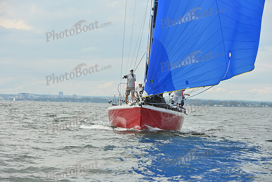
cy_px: 91
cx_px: 136
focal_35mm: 130
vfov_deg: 10.6
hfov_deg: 15.8
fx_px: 982
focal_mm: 130
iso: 320
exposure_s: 1/1600
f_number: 6.3
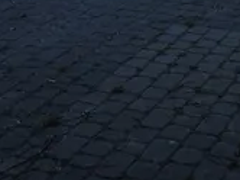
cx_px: 218
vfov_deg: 12.5
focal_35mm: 100
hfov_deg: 19.3
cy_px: -210
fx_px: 692
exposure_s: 1/3042
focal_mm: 6.3
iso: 80
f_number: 1.7
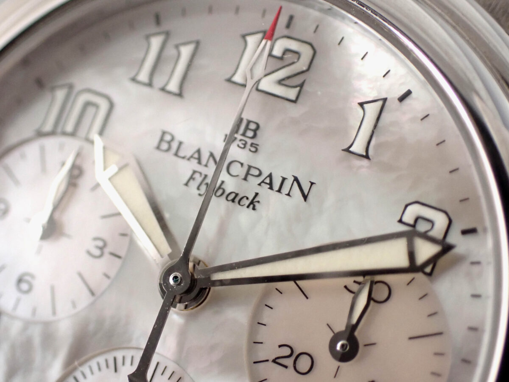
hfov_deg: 25.3
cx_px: 254
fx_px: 1132
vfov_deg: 19.1
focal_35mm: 77
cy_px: 191
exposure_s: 1/125
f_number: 4.1
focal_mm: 13.65
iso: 800
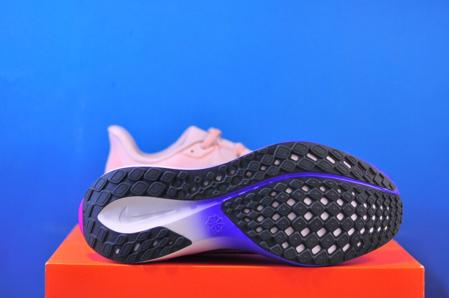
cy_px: 149
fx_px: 934
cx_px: 224
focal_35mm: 75
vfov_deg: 18.1
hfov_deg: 27.0
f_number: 2
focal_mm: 50
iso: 250
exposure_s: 1/320
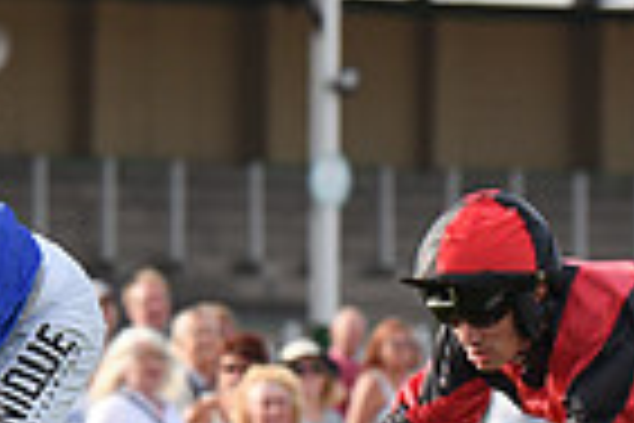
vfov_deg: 2.2
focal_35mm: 618
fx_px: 10883
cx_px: -117
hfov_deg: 3.3
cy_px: 758
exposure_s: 1/1250
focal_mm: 150
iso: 400
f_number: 5.6
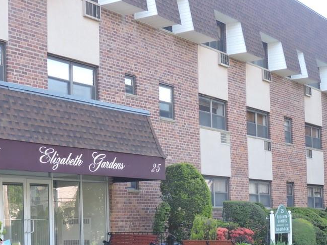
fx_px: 746
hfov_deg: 24.7
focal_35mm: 79
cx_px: 189
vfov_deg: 18.5
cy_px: 191
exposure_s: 1/500
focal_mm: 8.9
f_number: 3.6
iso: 800
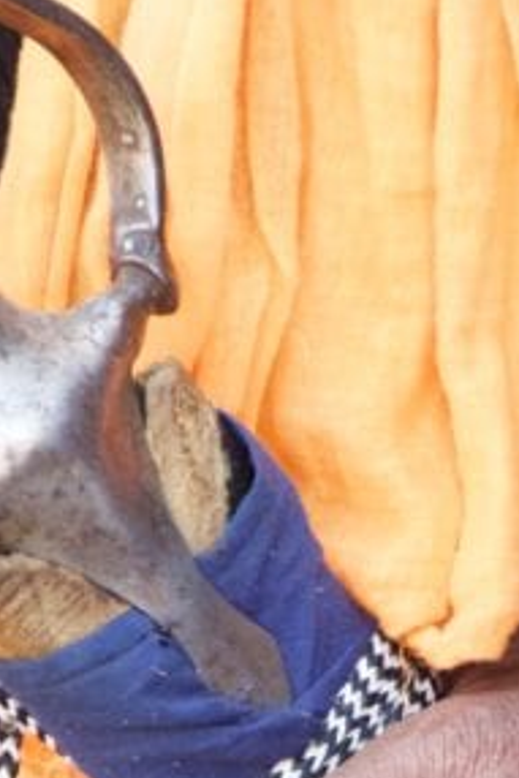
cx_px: 317
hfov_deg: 1.4
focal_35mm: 994
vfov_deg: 2.1
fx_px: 21463
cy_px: 1061
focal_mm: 185
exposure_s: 1/320
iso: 1800
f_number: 6.3
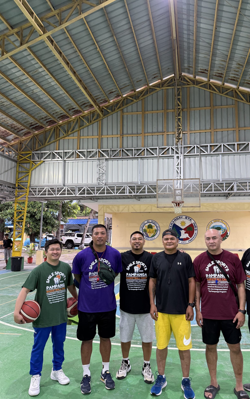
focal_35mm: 26
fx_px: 283
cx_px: 147
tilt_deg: +7.4
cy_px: 201
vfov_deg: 70.4
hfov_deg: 47.4
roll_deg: +0.0
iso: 320
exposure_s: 1/60
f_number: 1.78
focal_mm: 6.76
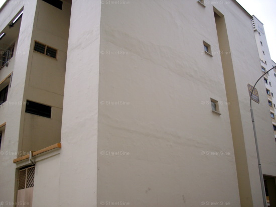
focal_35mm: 37
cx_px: 138
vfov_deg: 38.6
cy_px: 104
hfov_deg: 50.2
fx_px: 295
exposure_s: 1/200
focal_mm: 6.2
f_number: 5.6
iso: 80
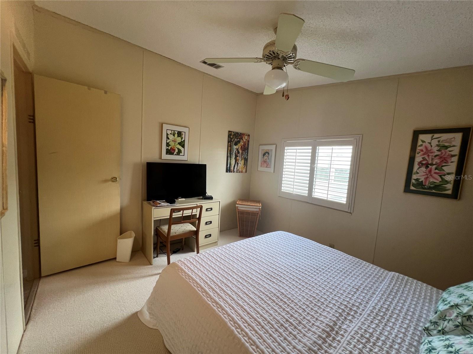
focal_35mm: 13
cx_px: 236
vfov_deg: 89.9
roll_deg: -3.0
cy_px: 177
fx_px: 178
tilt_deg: -6.1
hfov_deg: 106.2
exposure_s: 1/120
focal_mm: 1.57
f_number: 1.8
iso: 125
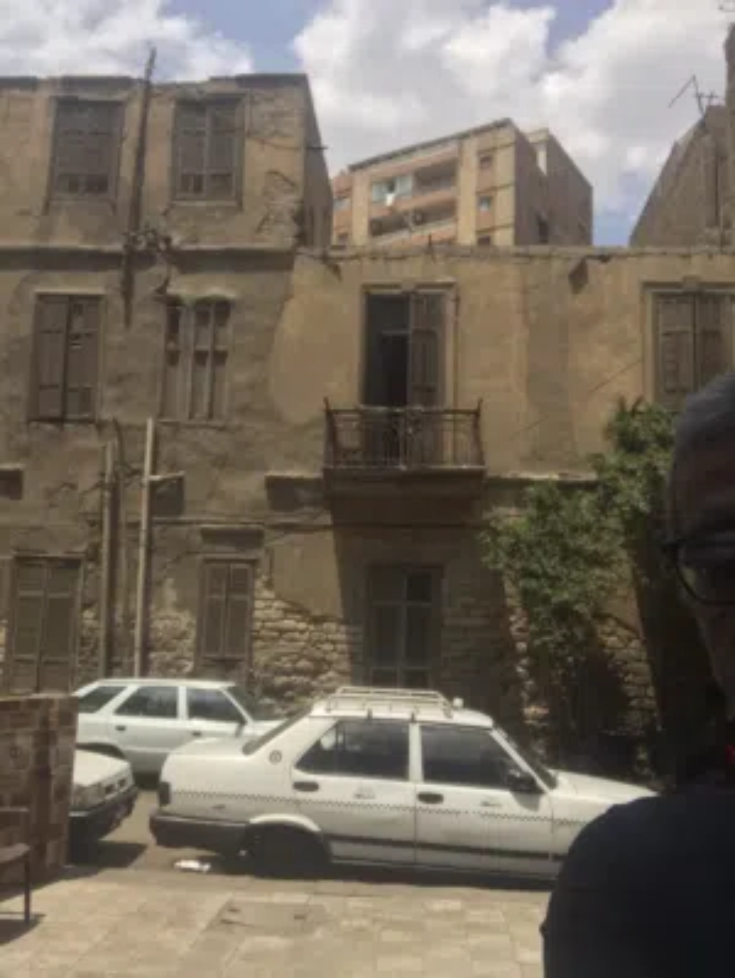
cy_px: 489
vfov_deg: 56.8
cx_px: 368
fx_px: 904
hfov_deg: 44.2
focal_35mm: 32
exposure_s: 1/815
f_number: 2.2
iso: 25
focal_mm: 2.87
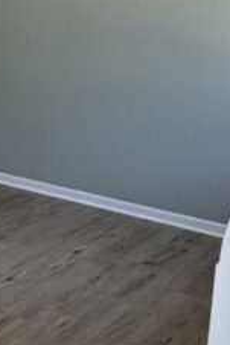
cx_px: -267
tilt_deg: -8.6
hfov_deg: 15.3
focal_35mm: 66
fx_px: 631
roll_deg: +1.6
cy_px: 81
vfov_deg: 29.9
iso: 80
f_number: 2.2
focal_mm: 2.22
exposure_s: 1/99
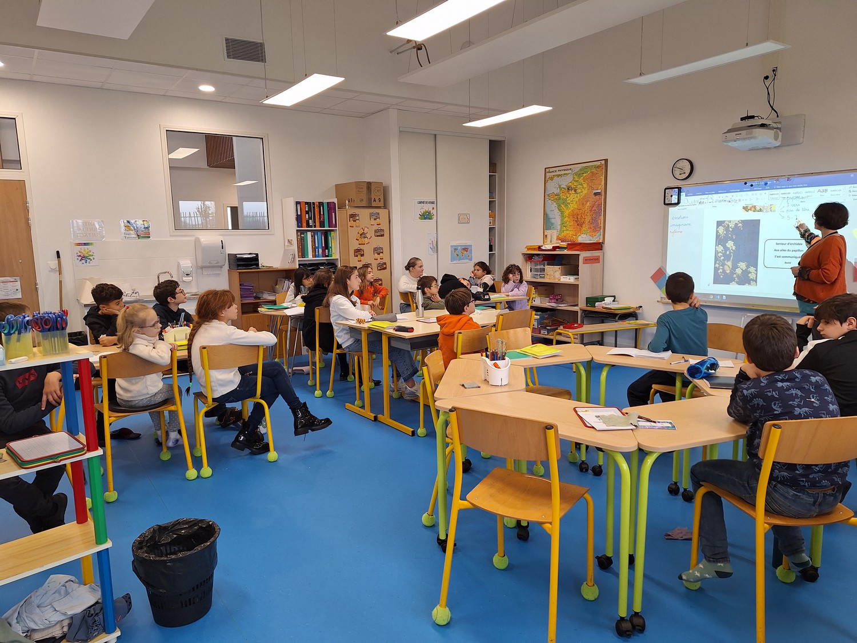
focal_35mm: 23
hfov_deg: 73.9
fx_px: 569
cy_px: 322
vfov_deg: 58.9
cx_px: 428
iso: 40
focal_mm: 5.54
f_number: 1.8
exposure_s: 1/50
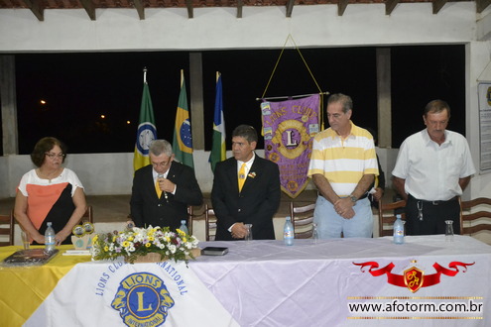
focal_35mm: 39
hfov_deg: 49.6
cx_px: 246
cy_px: 164
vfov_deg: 34.2
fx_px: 532
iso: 3200
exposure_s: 1/60
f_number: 3.8
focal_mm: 26
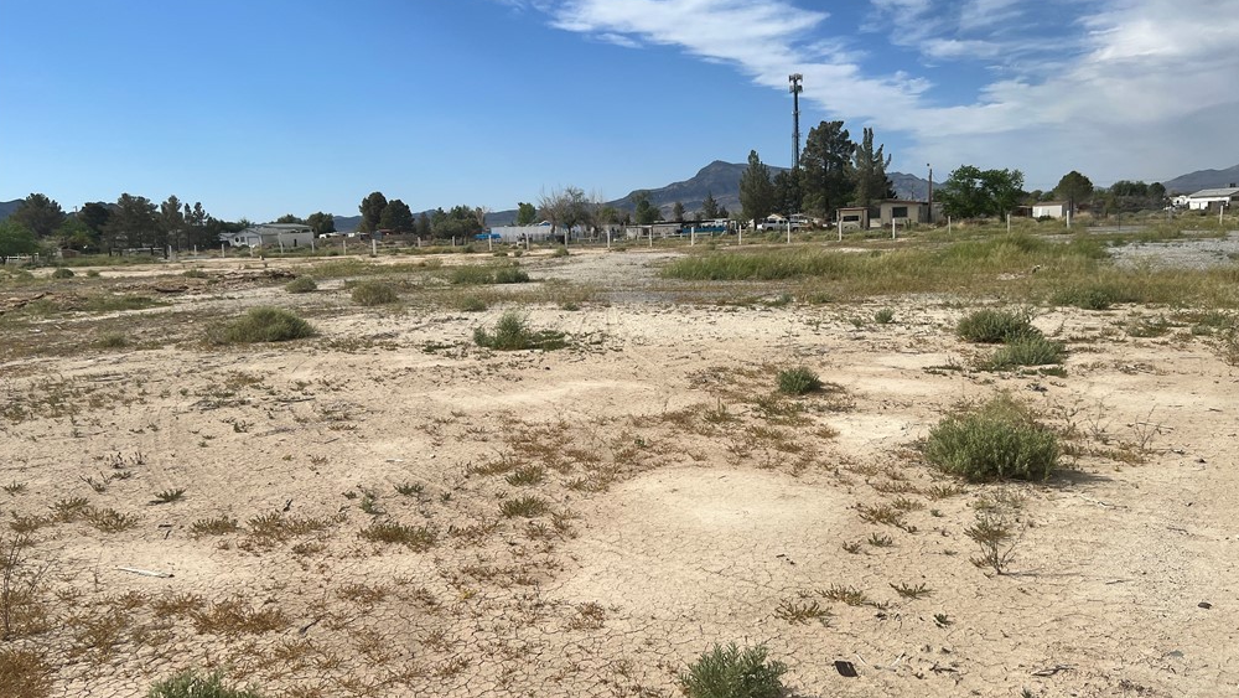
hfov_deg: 66.1
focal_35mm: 29
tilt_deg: -7.0
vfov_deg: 40.2
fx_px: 953
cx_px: 623
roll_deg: +2.3
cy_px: 362
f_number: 1.5
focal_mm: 5.7
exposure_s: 1/10309
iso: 50
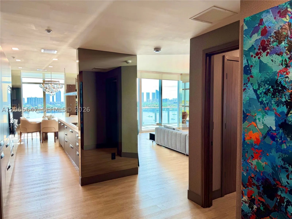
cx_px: 146
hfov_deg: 71.6
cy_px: 110
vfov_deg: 56.8
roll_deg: +0.7
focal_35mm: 24
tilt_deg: -3.3
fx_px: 202
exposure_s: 1/218
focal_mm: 6.76
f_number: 1.78
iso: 64
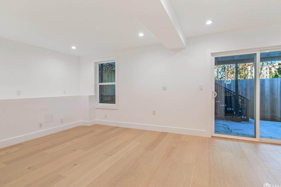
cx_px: 145
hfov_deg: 96.7
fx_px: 125
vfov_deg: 73.8
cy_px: 92
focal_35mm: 16
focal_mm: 10
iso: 200
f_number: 8
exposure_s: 1/2
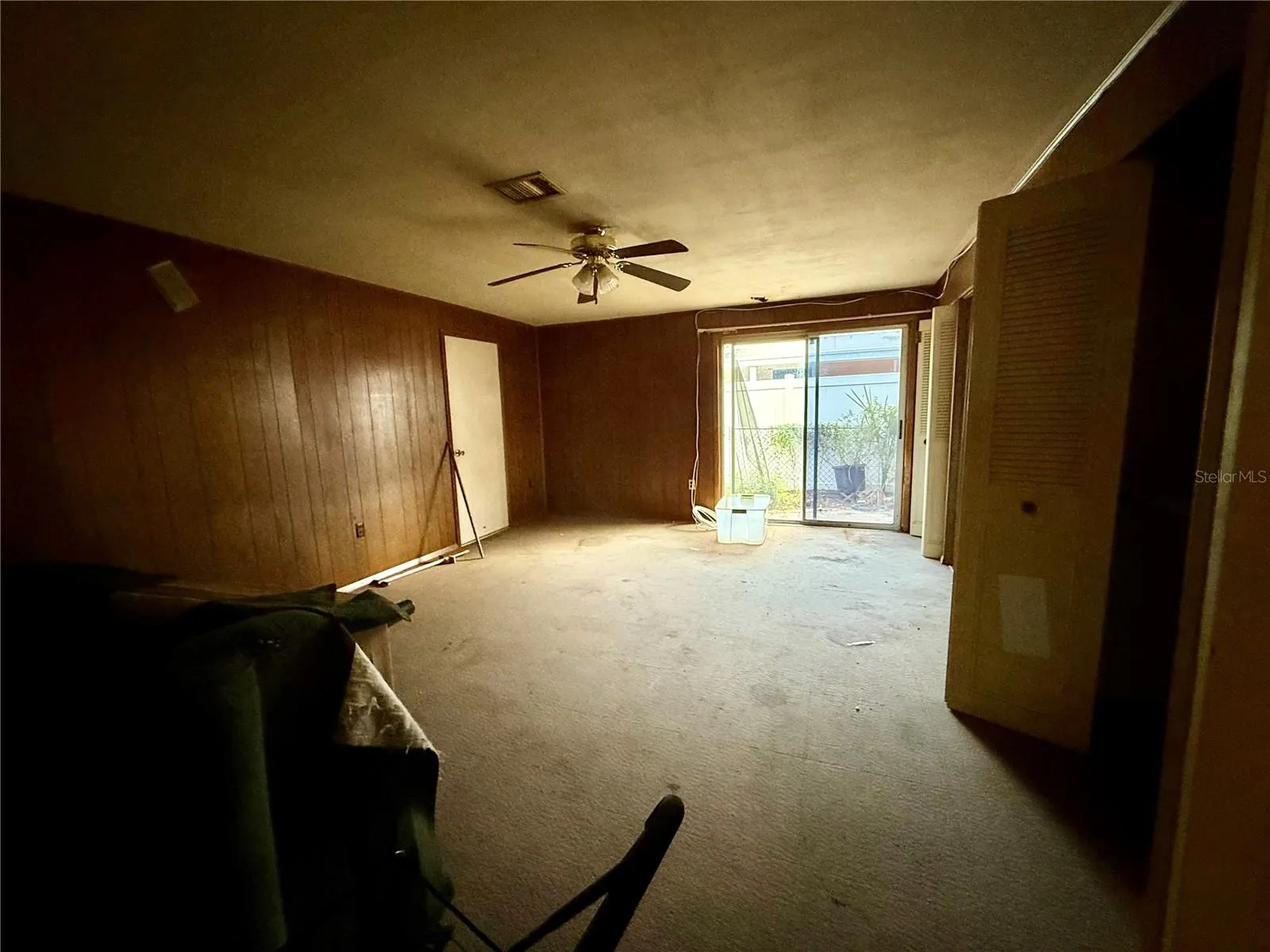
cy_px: 476
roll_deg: +2.1
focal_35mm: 14
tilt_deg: -9.1
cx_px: 635
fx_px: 514
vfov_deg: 85.7
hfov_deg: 102.1
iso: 500
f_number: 2.2
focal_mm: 2.22
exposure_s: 1/60
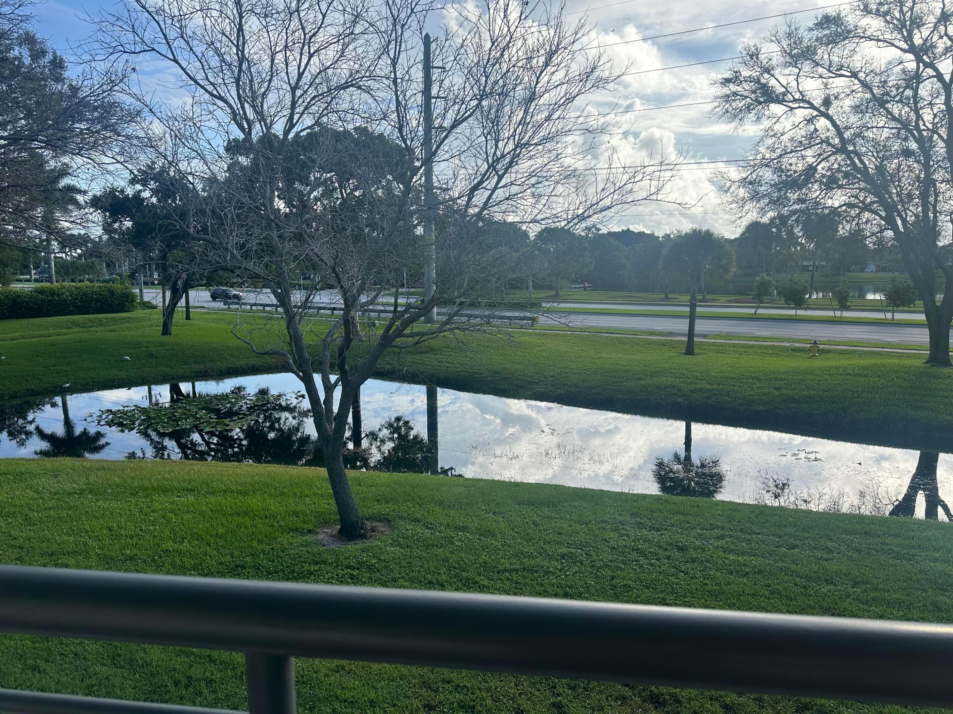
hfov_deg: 71.6
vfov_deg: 56.8
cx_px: 476
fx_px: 661
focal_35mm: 24
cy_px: 357
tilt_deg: -7.8
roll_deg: -0.1
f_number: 1.78
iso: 80
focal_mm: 6.86
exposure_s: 1/3058
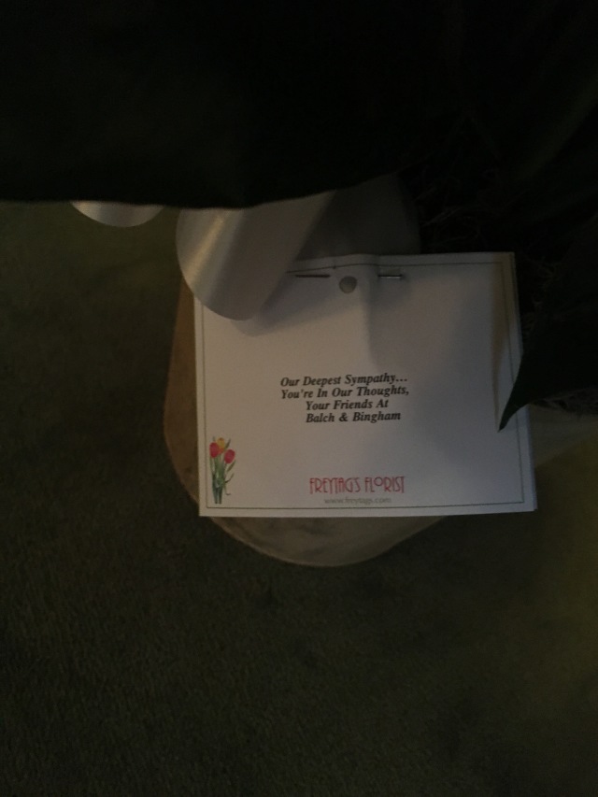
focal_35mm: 29
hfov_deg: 48.2
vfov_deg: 61.7
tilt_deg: -48.8
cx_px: 299
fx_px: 668
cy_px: 398
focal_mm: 4.15
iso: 200
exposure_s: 1/24
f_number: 2.2
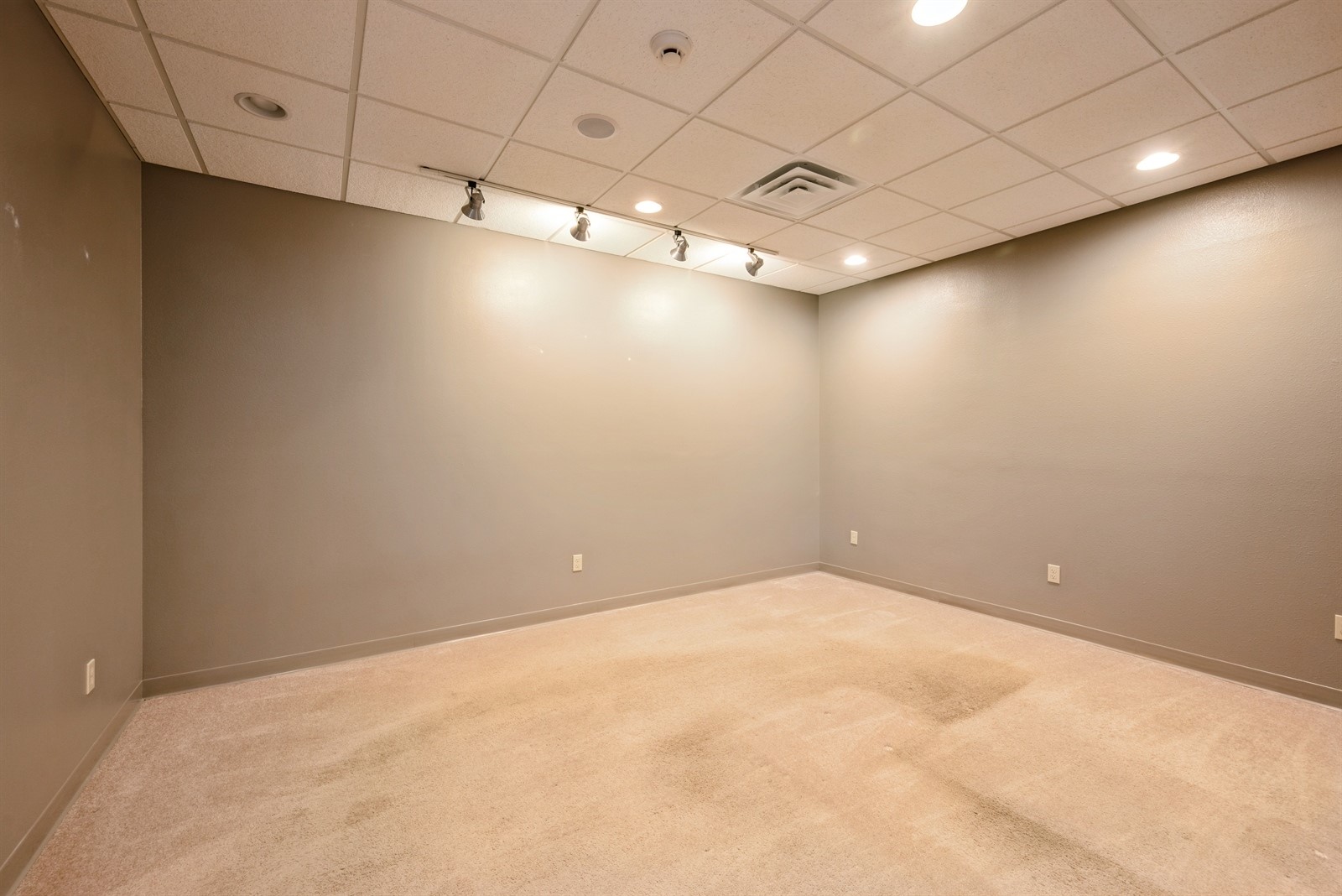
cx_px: 671
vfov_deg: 77.4
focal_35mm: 15
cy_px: 448
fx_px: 559
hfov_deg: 100.4
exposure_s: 1/1.25
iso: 200
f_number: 8
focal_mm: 15
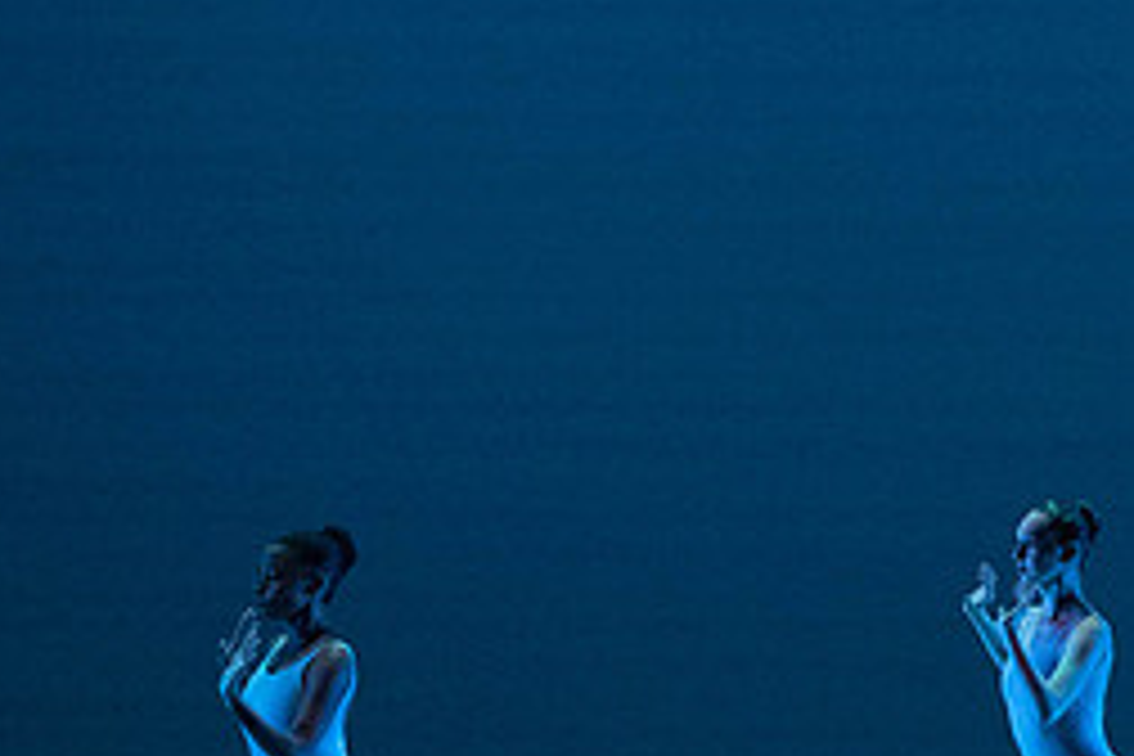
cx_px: 1089
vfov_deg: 3.3
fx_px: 13260
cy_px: 610
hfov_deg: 4.9
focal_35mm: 421
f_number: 5.6
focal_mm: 183
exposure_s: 1/400
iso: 16000
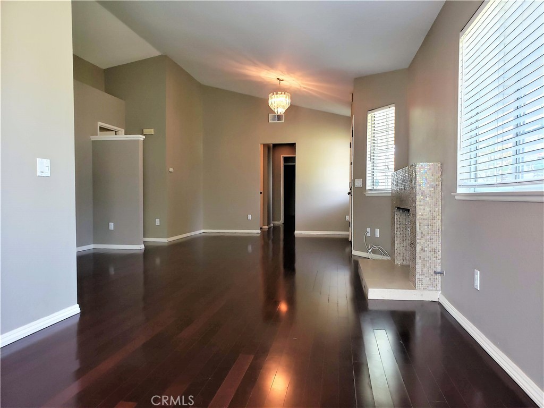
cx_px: 272
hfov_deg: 67.3
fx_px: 409
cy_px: 204
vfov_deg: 53.1
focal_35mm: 26
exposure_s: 1/60
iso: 200
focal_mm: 4.3
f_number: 2.4
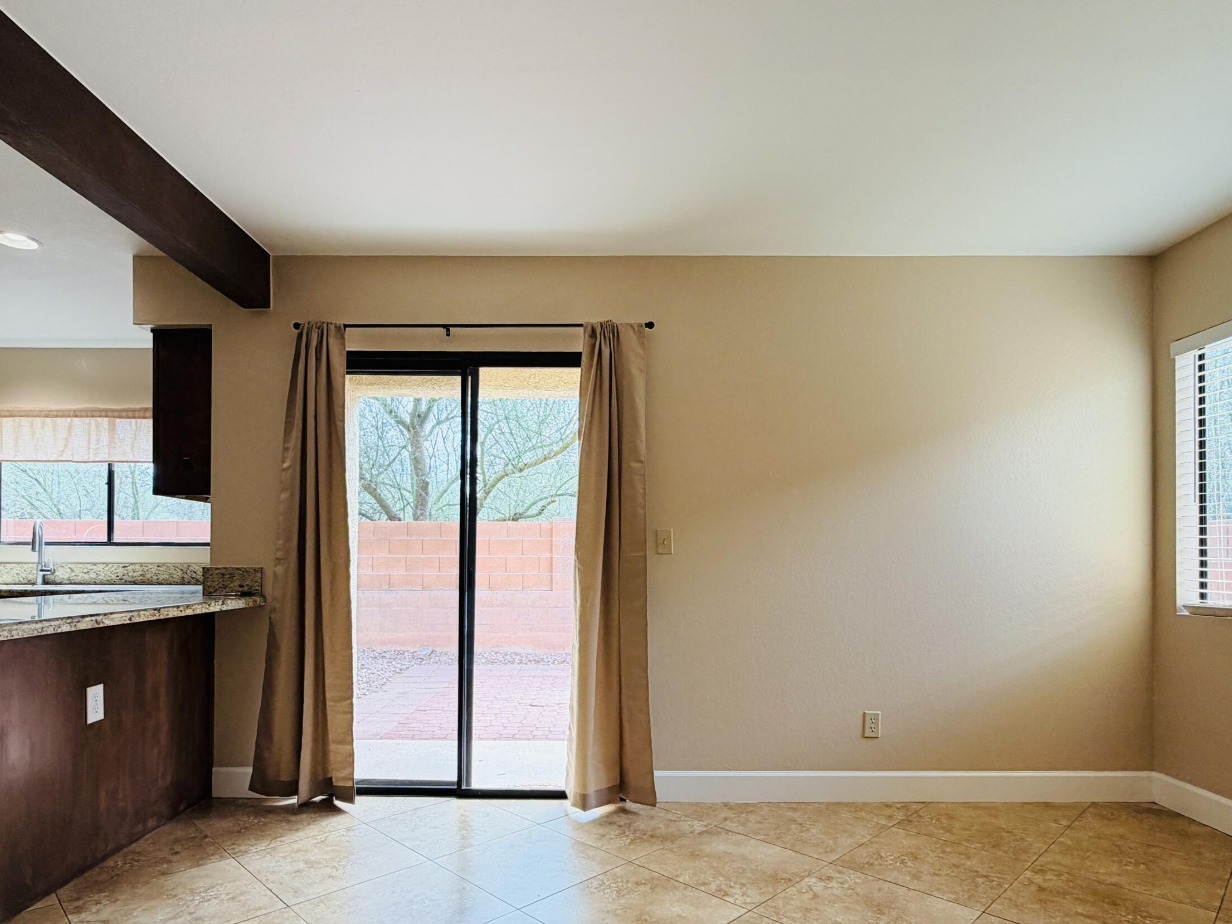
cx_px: 632
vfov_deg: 68.0
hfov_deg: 84.6
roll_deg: -1.4
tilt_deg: +0.5
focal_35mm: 19
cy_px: 556
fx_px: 676
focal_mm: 2.22
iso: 80
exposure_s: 1/121
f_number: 2.2
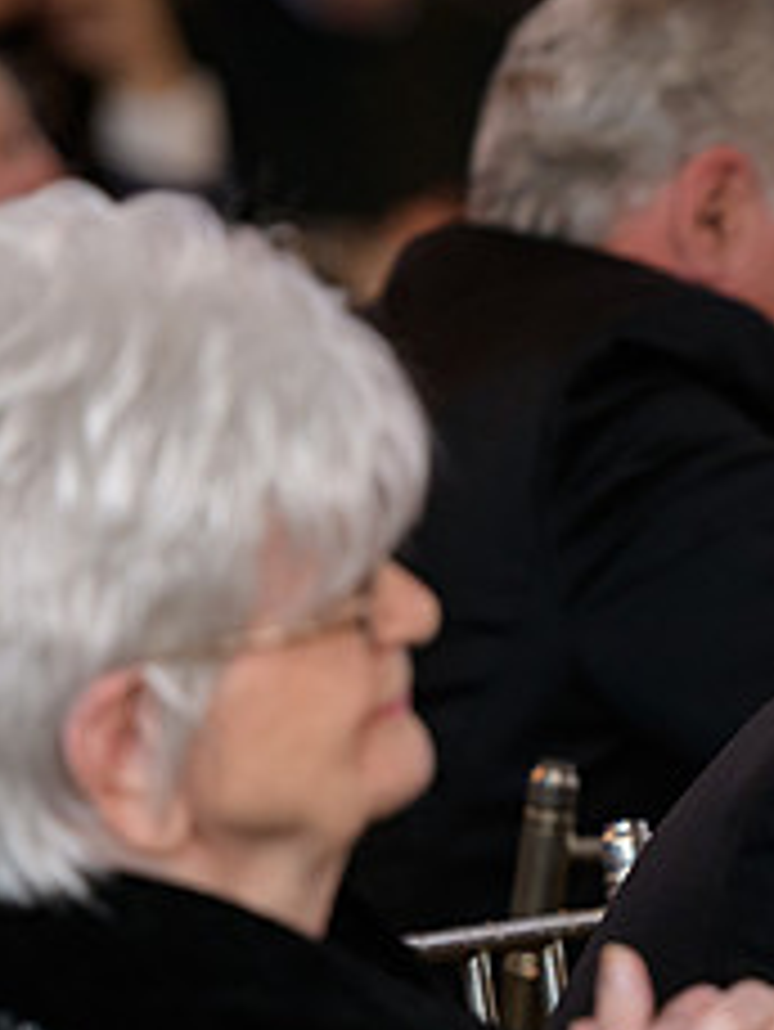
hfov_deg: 3.8
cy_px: 735
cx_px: 927
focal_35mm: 389
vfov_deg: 5.1
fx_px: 11586
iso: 1000
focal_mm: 160
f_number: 3.2
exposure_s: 1/125
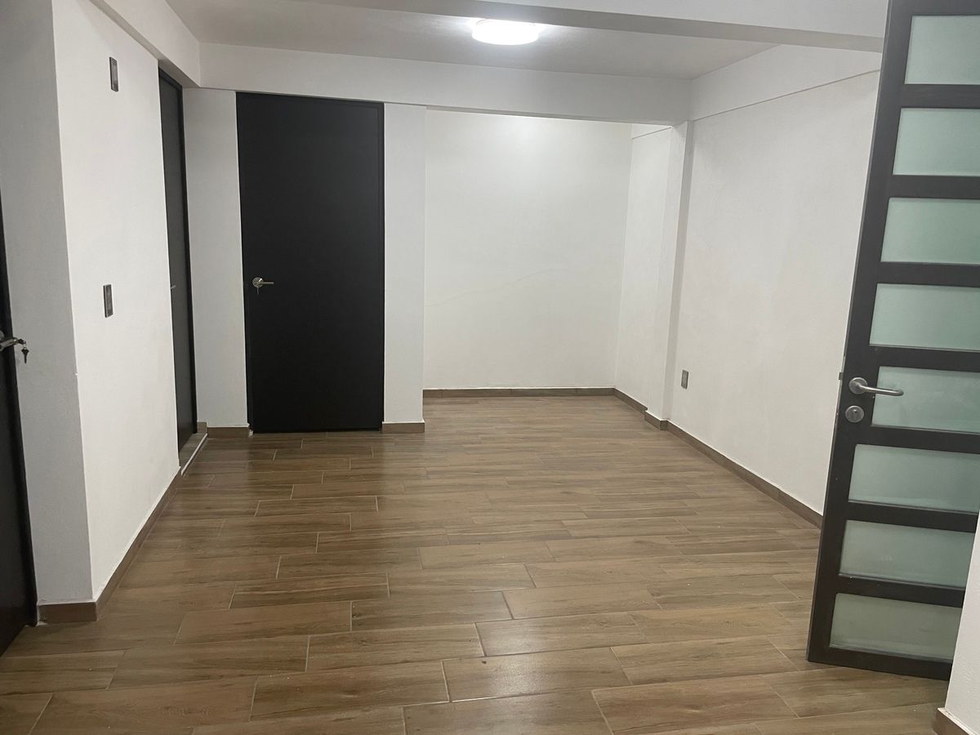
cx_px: 490
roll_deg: -1.9
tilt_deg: -10.3
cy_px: 368
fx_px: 736
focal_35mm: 26
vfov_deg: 53.1
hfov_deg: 67.3
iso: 125
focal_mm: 4.2
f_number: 1.6
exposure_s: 1/60
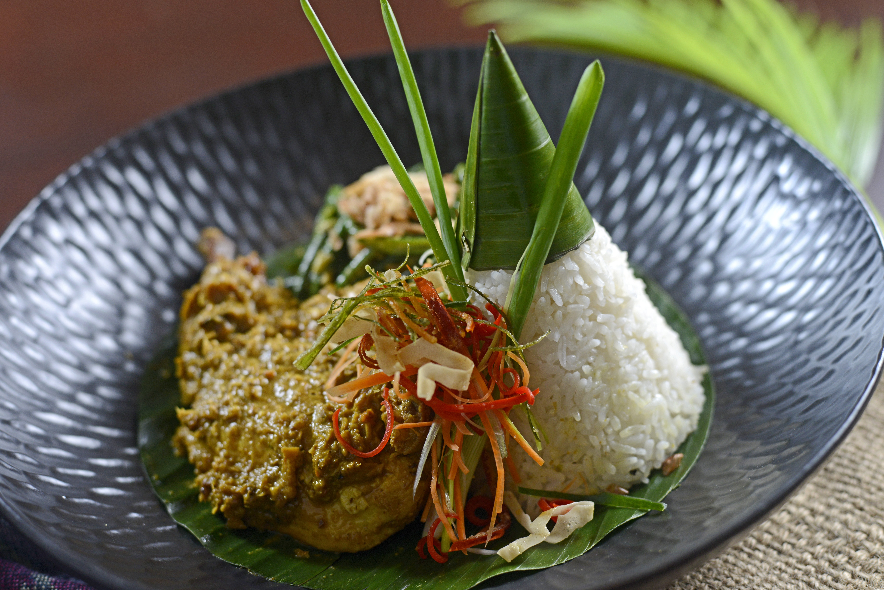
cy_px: 295
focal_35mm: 50
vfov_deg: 27.0
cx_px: 442
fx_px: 1228
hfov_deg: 39.6
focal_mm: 50
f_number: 3.5
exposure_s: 1/80
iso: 800
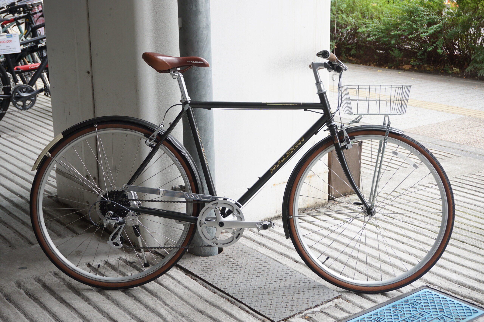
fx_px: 685
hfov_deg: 38.9
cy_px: 161
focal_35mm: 51
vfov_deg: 26.4
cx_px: 242
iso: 200
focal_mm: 34
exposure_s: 1/40
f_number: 5.6
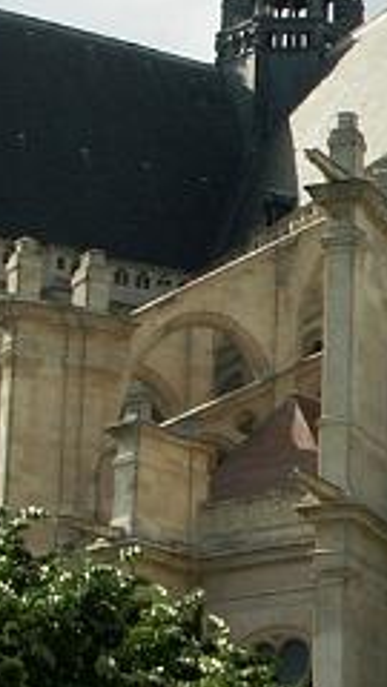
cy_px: 472
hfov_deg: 7.9
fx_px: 2718
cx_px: 642
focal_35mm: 149
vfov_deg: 14.4
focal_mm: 8.29
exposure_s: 1/250
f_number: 7.1
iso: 64
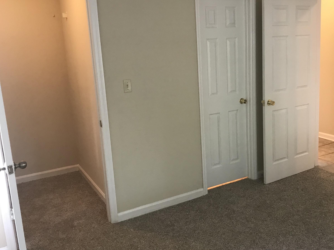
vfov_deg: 40.7
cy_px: 114
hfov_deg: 52.2
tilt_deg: -10.4
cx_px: 203
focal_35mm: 35
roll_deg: +2.8
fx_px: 338
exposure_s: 1/15
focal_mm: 3.99
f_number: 1.8
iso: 40
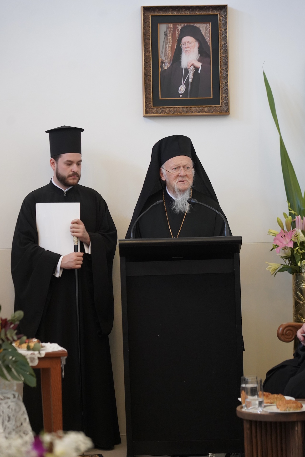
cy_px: 228
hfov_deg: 15.0
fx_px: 1156
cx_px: 152
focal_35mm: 91
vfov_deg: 22.4
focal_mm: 91
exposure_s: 1/160
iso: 5000
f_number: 4
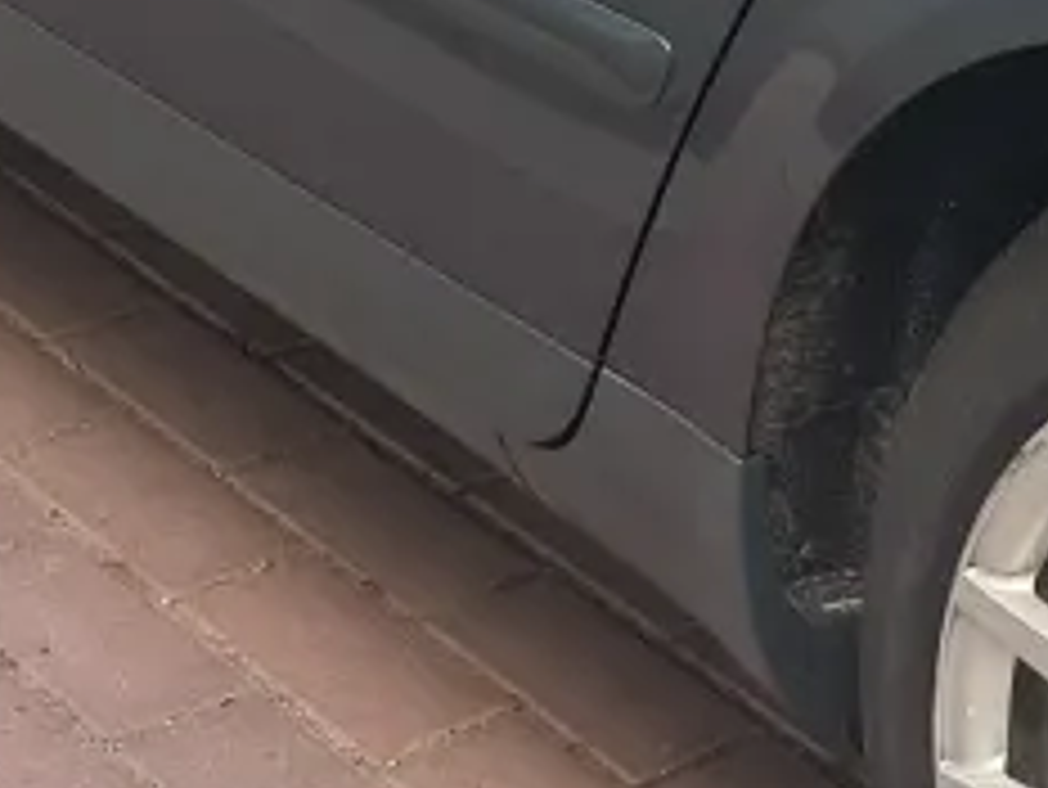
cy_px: -18
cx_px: 940
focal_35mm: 132
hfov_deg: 14.8
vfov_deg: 11.1
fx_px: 3998
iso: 100
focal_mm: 5.56
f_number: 1.8
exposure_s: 1/171
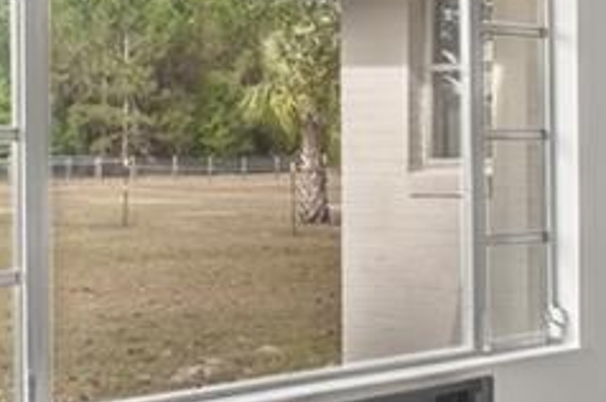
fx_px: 1698
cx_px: 497
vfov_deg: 13.5
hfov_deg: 20.0
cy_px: 137
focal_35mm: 101
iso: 250
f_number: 9
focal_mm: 10
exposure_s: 1/5
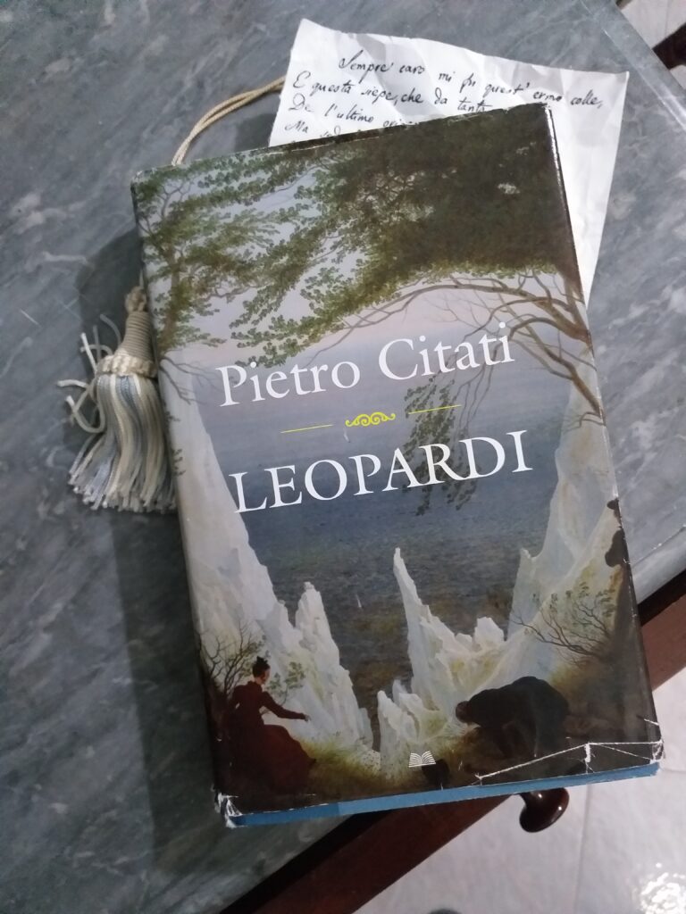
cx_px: 343
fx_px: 687
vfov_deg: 67.3
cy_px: 457
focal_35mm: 26
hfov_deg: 53.1
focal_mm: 3.93
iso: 500
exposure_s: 1/20
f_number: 1.7
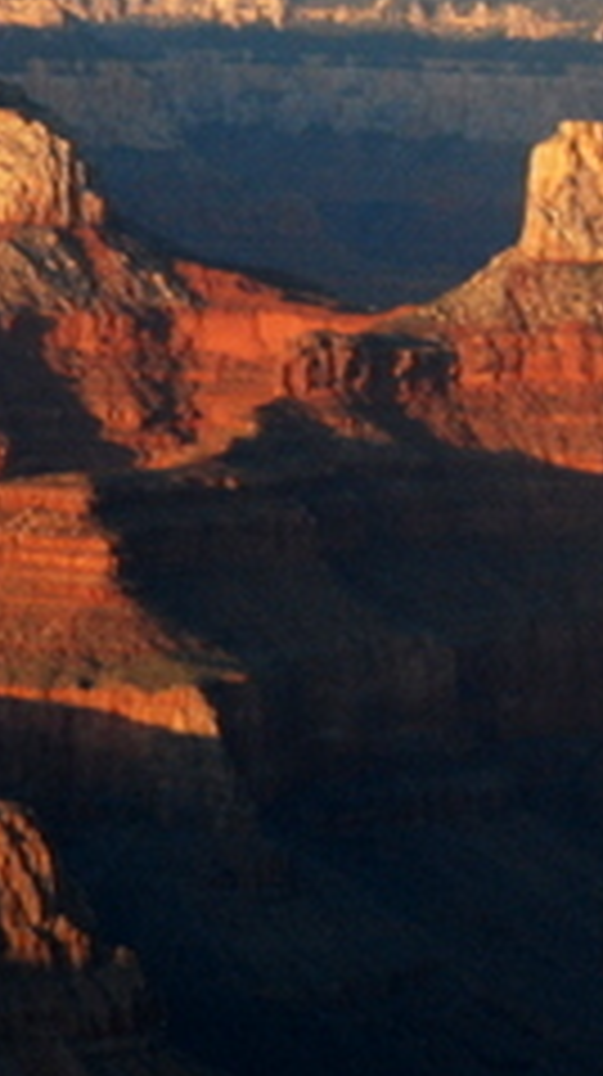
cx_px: 994
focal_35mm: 327
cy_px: -14
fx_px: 9318
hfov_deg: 3.7
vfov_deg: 6.6
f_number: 16
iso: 400
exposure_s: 1/80
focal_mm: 62
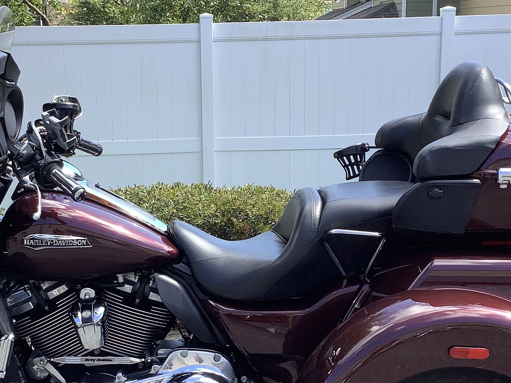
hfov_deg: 28.1
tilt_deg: -13.2
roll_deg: +1.5
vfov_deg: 21.2
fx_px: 1019
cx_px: 227
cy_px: 259
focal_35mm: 69
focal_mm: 3.3
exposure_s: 1/323
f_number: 2.4
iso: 25
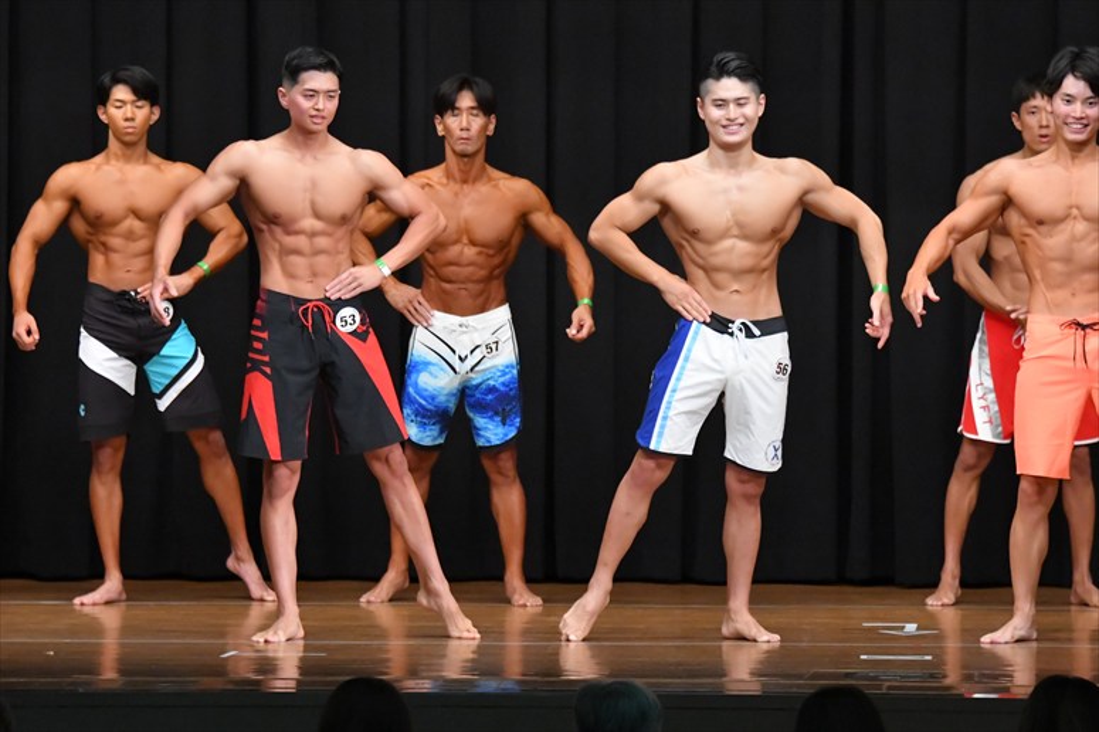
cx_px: 550
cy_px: 366
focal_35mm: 217
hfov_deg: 9.5
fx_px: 6621
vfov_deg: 6.3
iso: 8000
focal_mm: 145
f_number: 5.6
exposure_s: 1/400
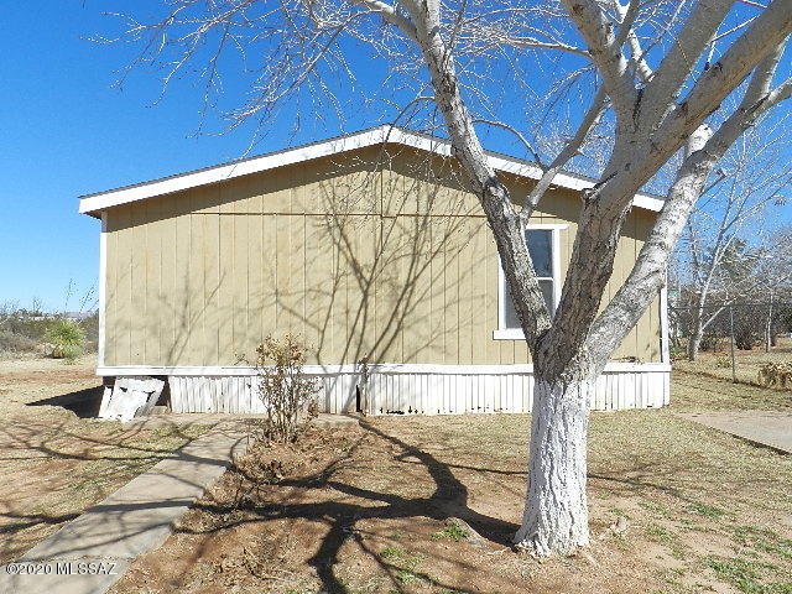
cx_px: 396
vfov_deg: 58.9
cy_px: 297
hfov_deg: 73.9
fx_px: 526
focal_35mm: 23
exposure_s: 1/1000
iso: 160
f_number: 4.5
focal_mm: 4
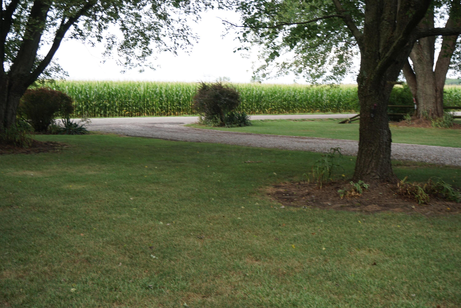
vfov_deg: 26.5
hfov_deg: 38.9
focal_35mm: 51
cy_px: 154
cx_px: 230
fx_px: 653
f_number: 5.6
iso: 100
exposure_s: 1/100
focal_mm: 34
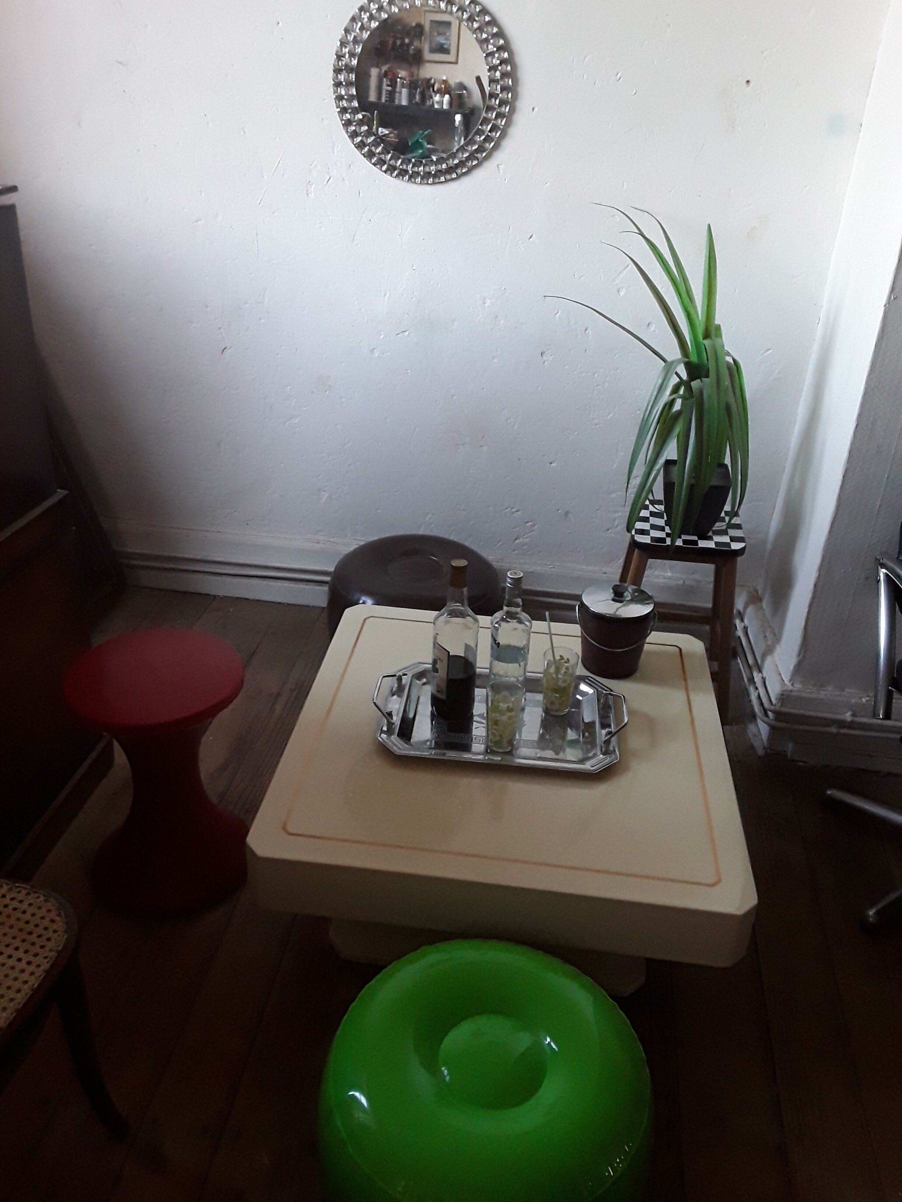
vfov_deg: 65.3
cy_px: 601
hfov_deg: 51.4
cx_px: 451
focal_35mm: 27
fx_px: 938
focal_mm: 2.91
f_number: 1.9
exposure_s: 1/33
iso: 160
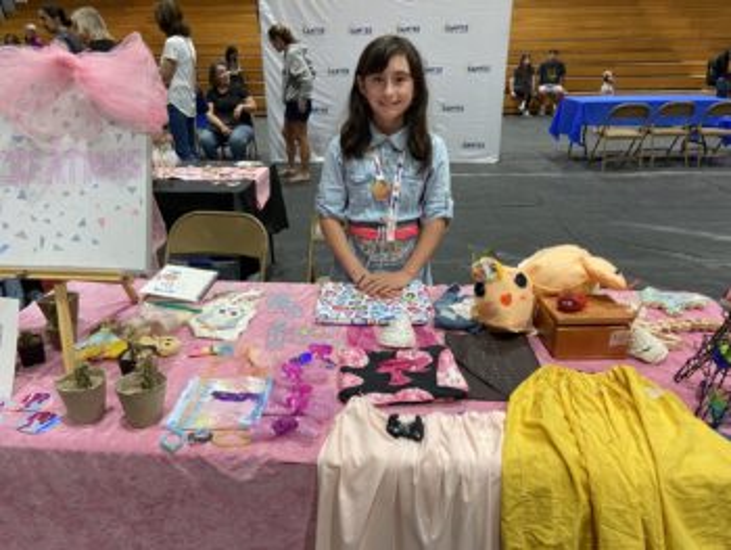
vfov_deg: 53.1
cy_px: 275
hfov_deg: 67.3
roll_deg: +1.2
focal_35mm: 26
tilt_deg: -22.0
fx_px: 549
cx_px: 366
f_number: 1.8
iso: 125
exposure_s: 1/60
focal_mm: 4.25
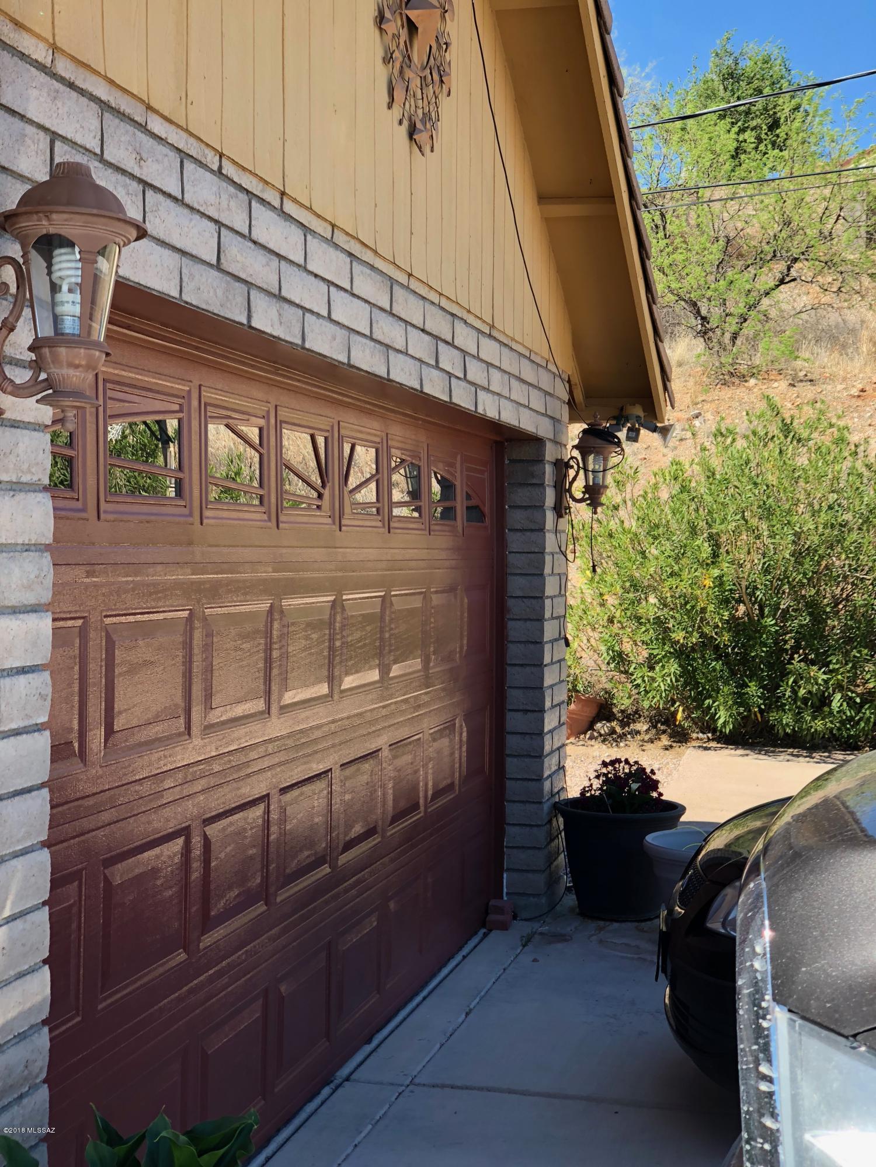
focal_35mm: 52
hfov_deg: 28.0
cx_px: 438
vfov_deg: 36.8
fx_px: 1755
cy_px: 584
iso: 16
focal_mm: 6
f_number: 2.4
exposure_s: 1/245
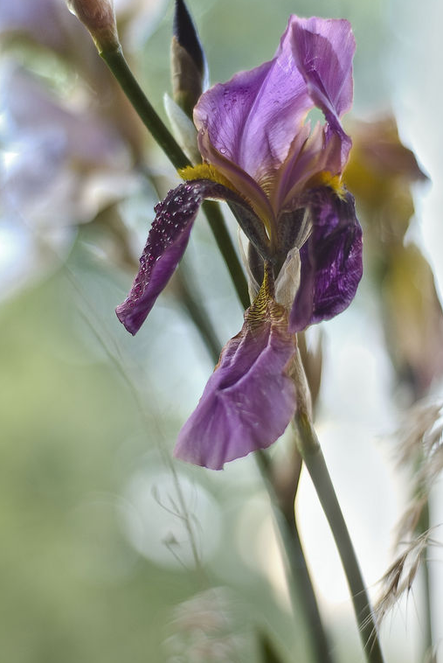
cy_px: 332
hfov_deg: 15.4
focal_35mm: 89
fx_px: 1639
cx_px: 226
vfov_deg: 22.8
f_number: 1.8
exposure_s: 1/160
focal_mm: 50
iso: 100
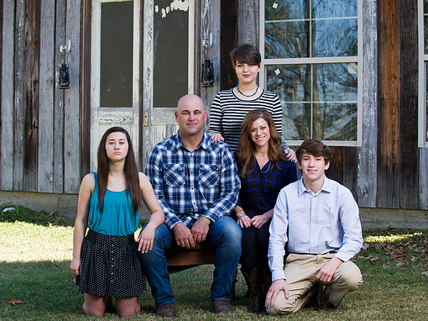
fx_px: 1013
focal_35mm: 82
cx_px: 211
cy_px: 160
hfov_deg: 23.8
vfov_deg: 18.0
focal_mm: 75
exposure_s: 1/160
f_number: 7.1
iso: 400
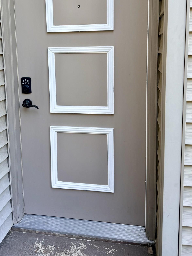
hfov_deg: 40.6
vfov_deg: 51.4
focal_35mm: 35
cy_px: 80
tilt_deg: -6.3
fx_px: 259
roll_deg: +0.7
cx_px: 84
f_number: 1.78
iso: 64
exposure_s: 1/121
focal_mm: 6.76
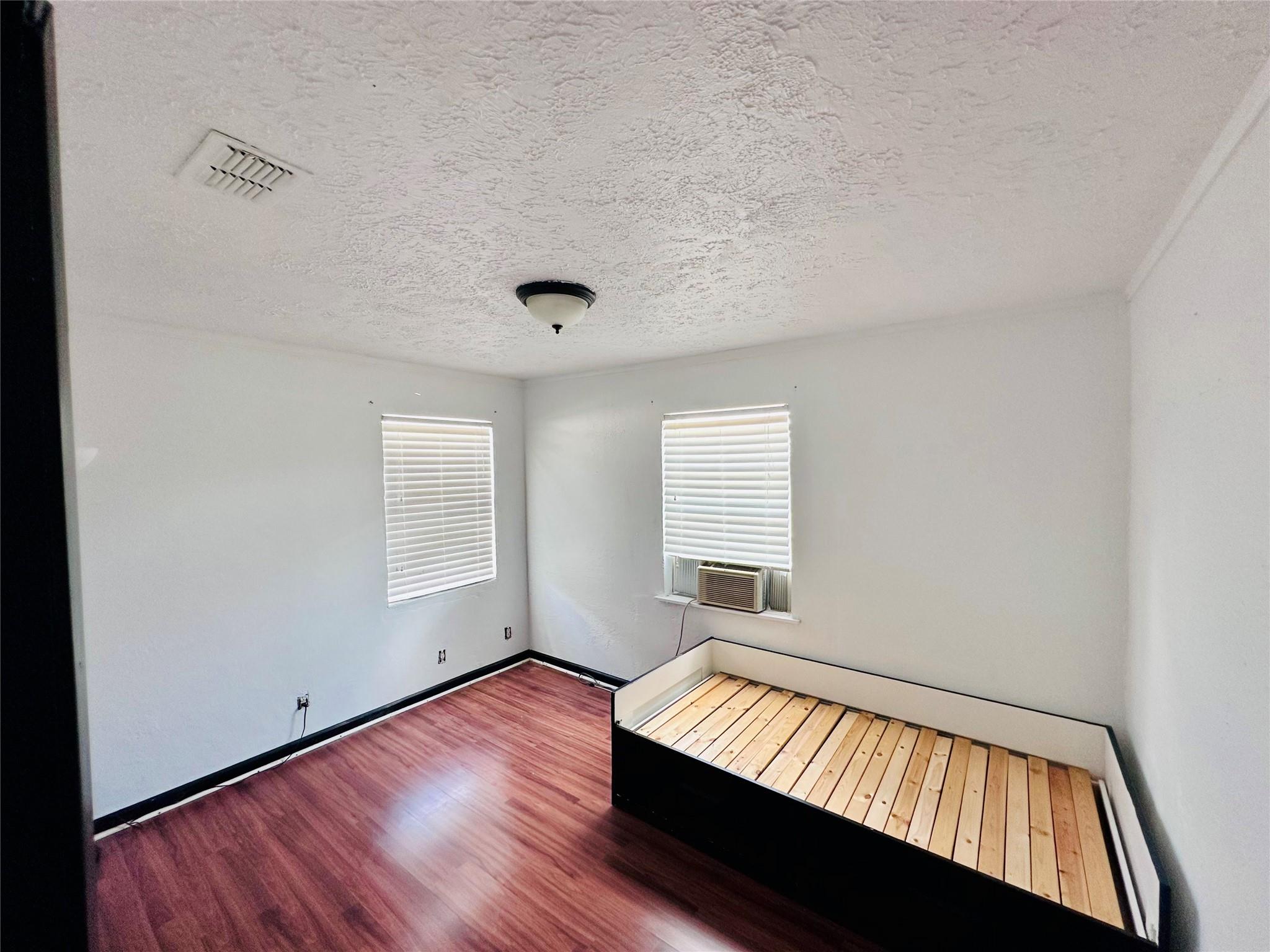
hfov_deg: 102.1
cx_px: 635
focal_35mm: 14
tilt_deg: -1.5
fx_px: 514
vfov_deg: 85.7
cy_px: 476
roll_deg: +1.4
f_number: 2.2
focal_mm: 2.22
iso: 200
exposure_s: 1/99
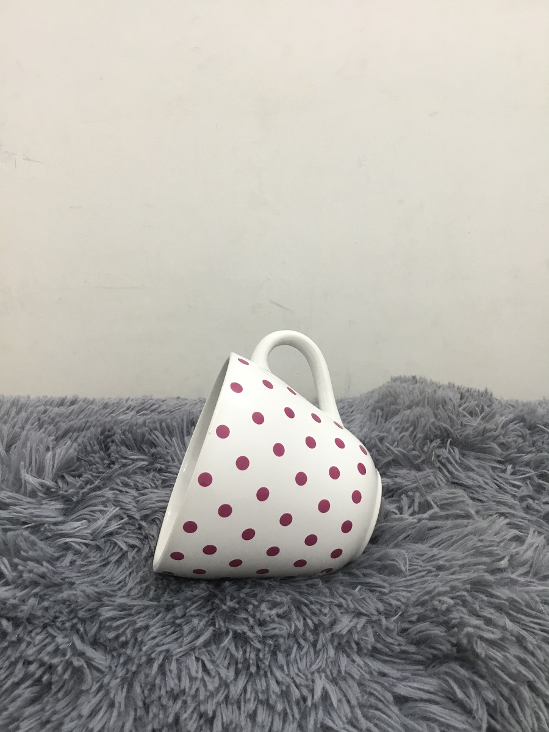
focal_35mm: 31
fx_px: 656
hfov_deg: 45.4
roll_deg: +2.2
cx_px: 274
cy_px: 366
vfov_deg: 58.4
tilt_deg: -13.4
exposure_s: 1/33
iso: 80
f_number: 2.4
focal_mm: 3.3
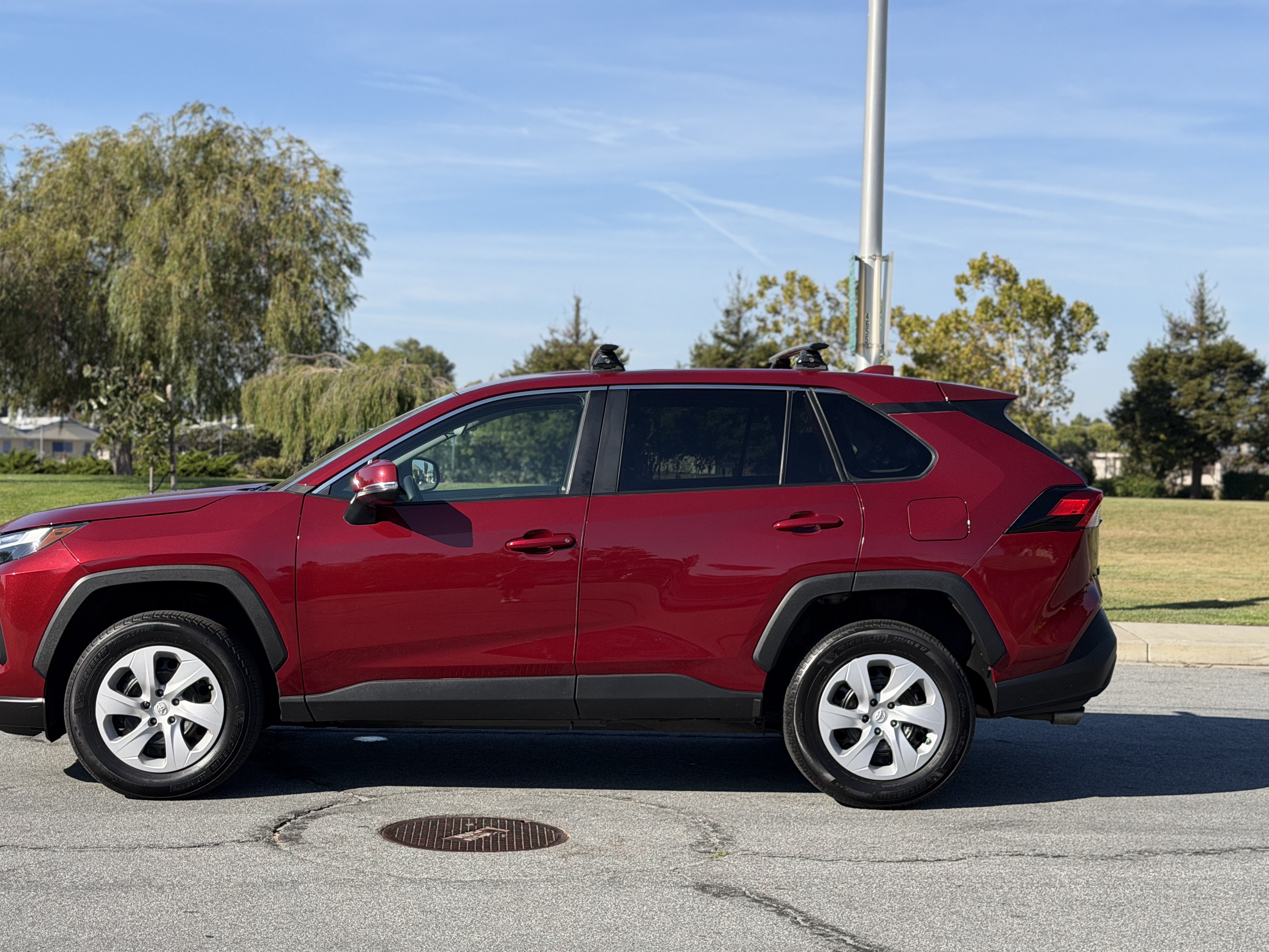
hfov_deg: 36.1
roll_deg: -0.6
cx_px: 571
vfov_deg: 27.5
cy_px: 486
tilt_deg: -0.3
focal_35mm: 53
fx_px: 1943
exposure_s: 1/3704
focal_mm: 6.76
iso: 64
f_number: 1.78
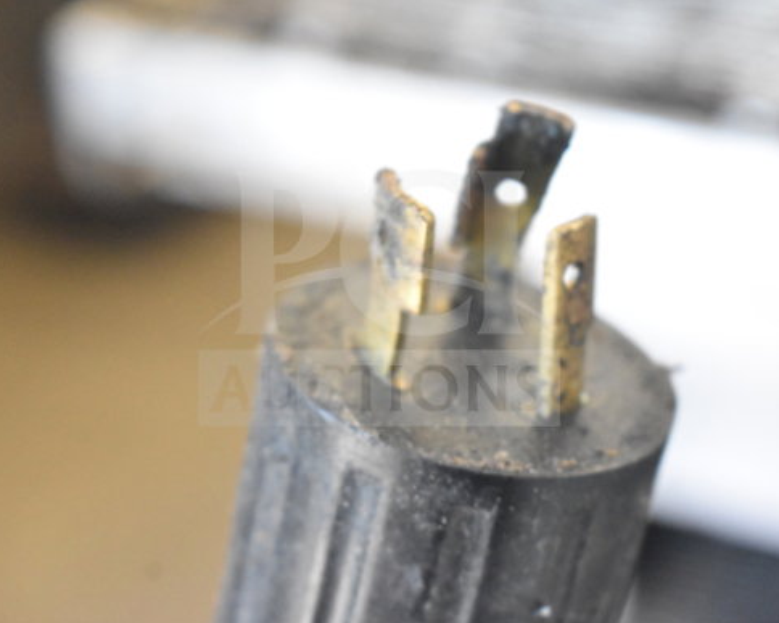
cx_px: 378
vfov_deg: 15.8
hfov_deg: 19.6
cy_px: 299
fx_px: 2250
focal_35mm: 98
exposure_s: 1/200
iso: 6400
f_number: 7.1
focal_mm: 55
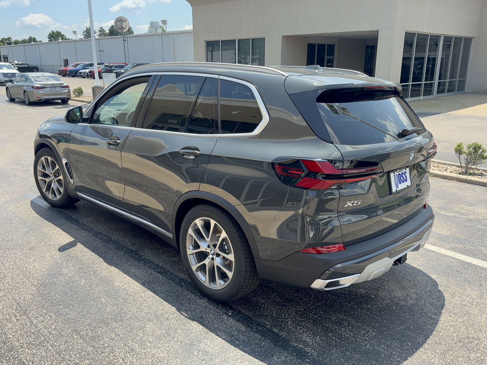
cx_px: 244
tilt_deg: -16.8
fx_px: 408
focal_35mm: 29
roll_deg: -0.4
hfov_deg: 61.7
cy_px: 182
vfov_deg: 48.2
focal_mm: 6.76
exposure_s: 1/2445
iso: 80
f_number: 1.78
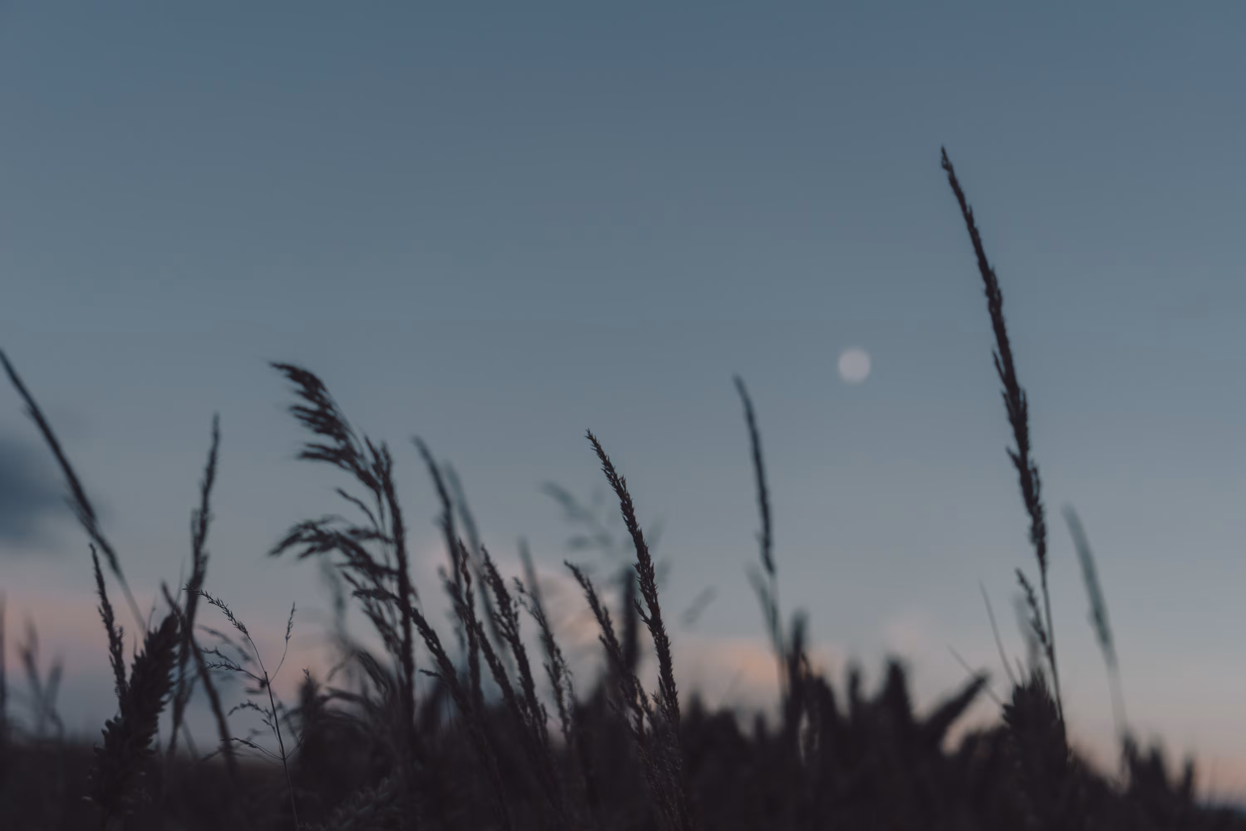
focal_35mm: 43
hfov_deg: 45.4
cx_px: 623
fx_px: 1488
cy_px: 416
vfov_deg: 31.2
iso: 250
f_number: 4
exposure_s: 1/160
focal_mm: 43
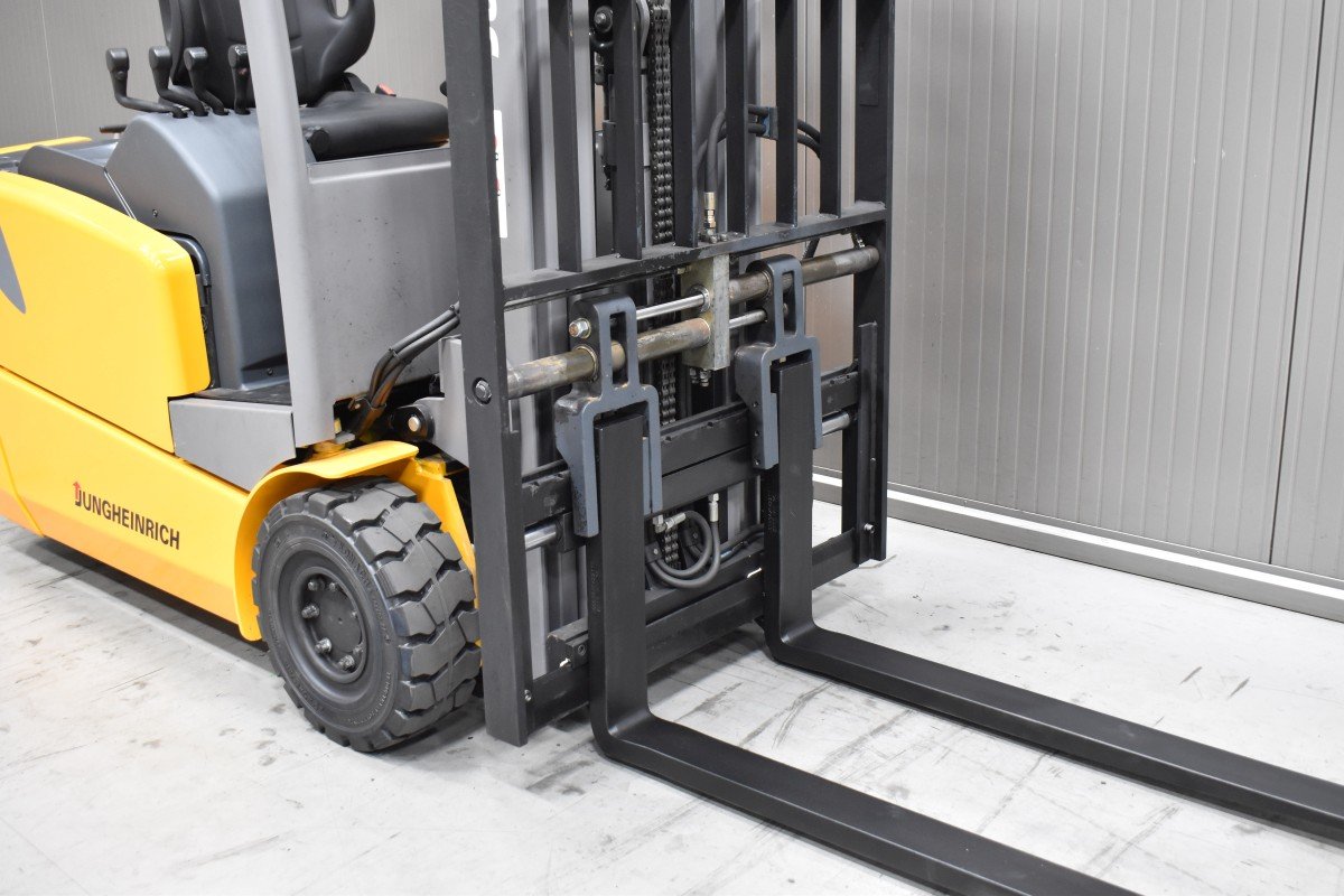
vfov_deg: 34.2
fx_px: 1456
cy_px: 448
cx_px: 672
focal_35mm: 39
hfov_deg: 49.6
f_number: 5
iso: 1600
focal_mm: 26
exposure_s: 1/25
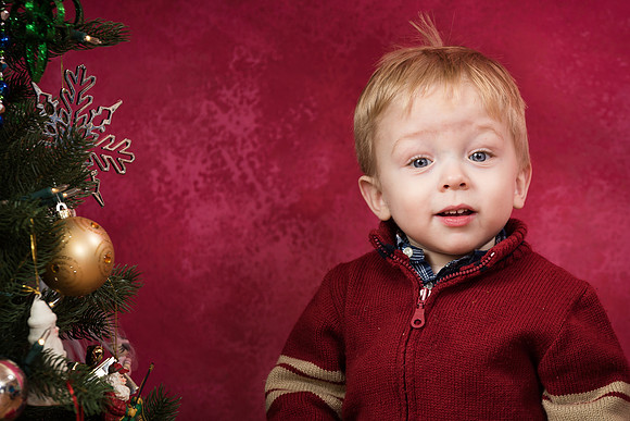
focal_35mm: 223
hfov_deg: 9.2
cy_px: 195
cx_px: 349
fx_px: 3902
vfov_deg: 6.2
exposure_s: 1/200
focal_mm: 200
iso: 200
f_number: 8
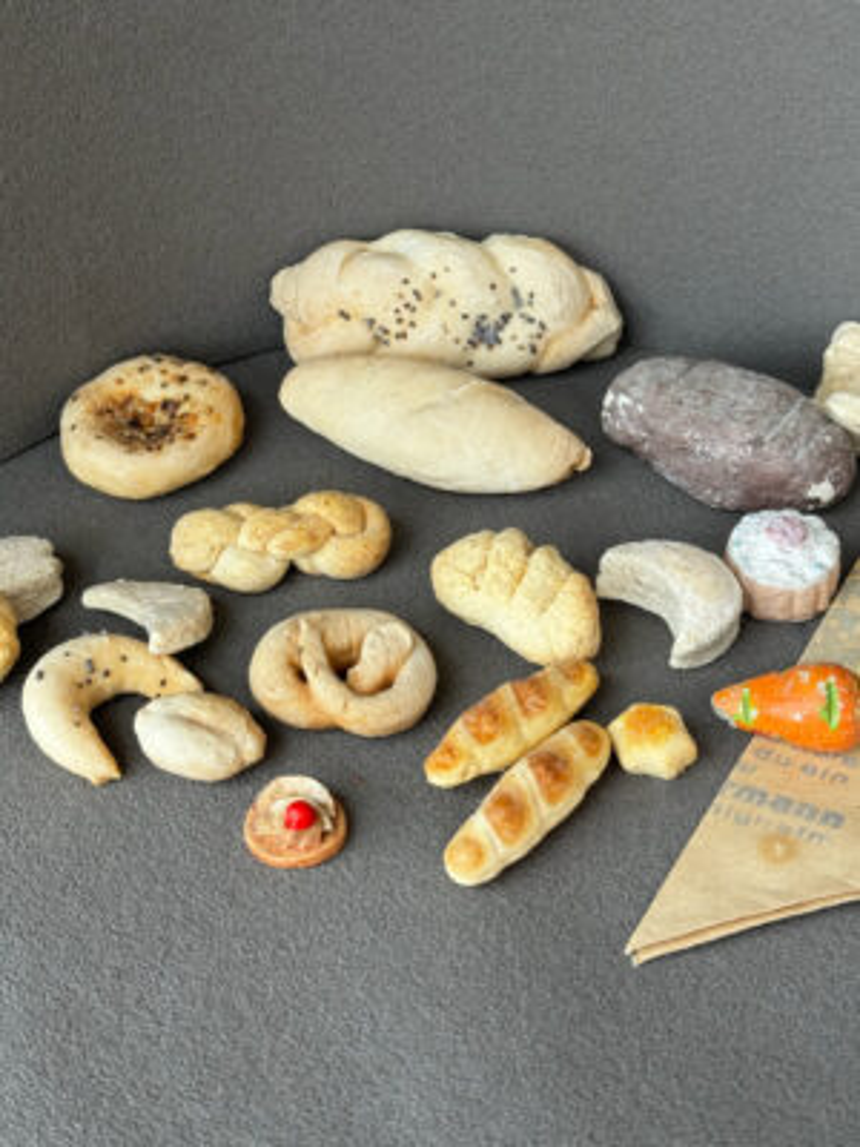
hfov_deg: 30.3
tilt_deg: -36.6
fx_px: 1590
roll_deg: +4.8
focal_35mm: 48
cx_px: 430
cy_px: 574
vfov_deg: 39.7
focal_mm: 6.76
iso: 50
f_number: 1.78
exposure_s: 1/121
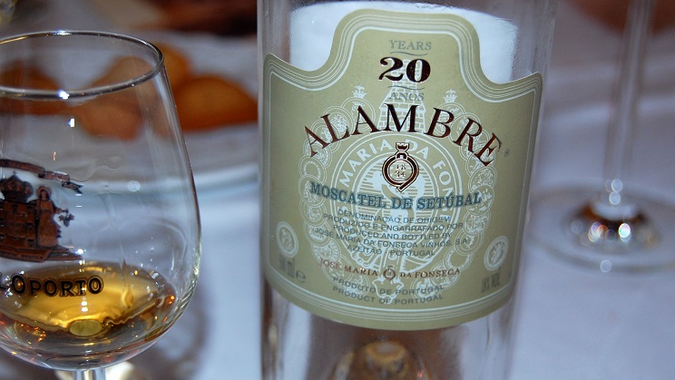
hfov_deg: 31.6
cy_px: 196
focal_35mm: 67
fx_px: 1193
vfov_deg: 18.1
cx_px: 341
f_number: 4.8
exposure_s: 1/60
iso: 400
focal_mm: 35
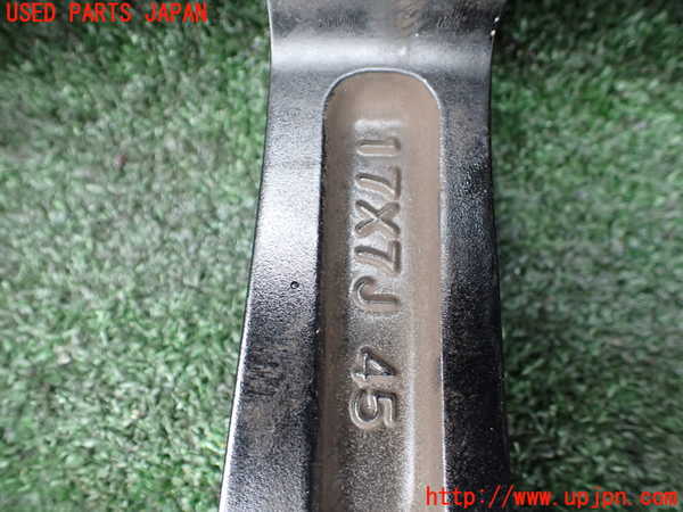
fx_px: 592
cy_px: 256
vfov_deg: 46.8
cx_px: 342
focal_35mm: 30
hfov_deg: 60.0
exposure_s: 1/50
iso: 800
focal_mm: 5.4
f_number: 2.3
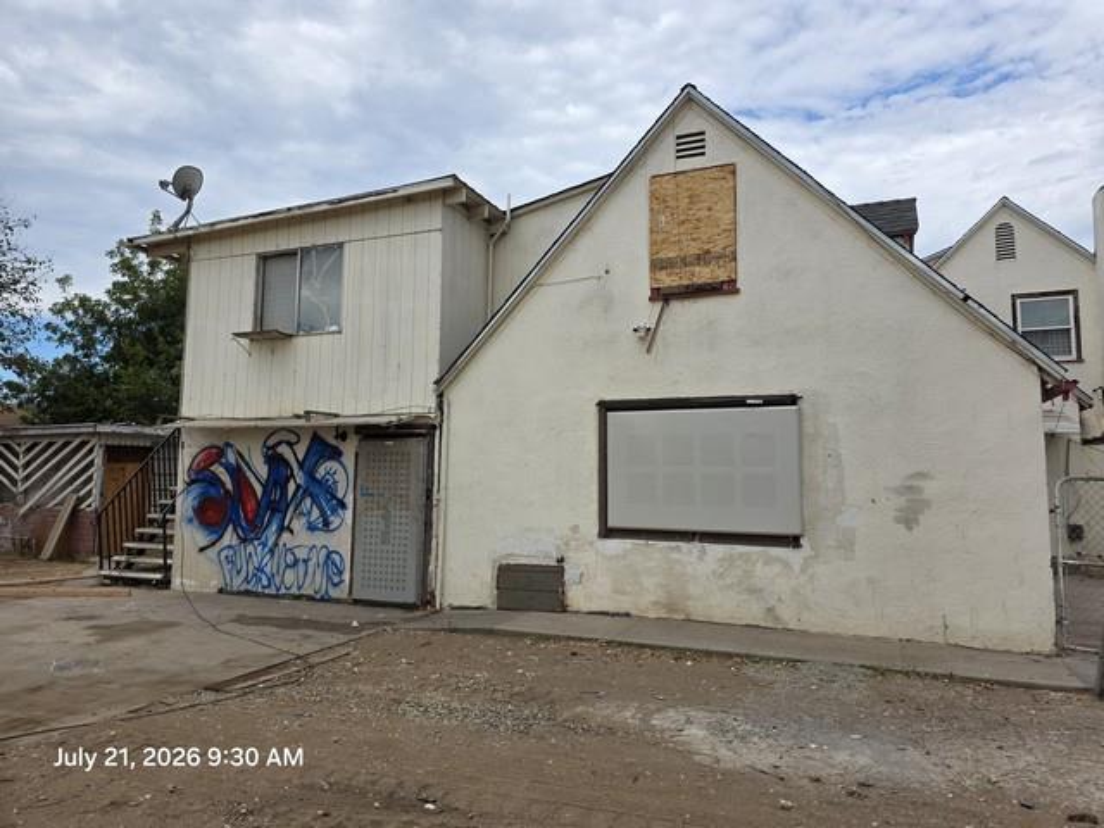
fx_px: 734
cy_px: 414
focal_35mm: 23
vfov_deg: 58.9
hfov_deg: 73.9
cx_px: 552
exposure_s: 1/3282
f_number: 1.7
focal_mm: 6.3
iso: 80
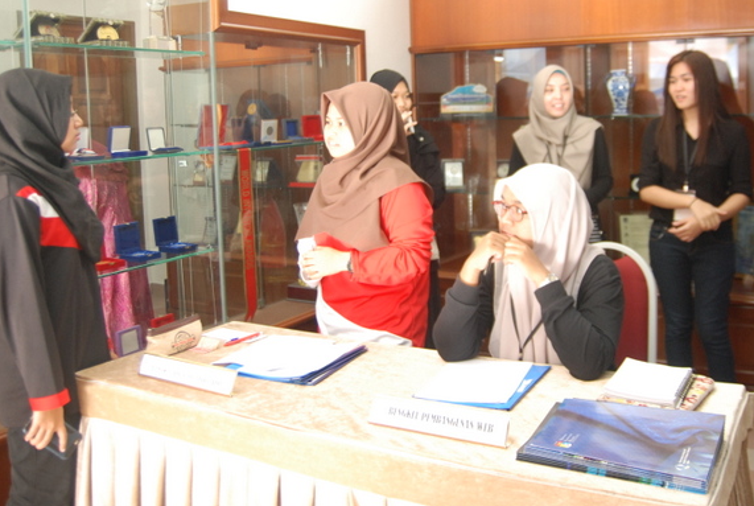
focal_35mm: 36
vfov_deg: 36.9
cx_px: 420
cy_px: 170
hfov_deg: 53.3
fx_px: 749
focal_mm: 17
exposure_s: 1/125
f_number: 8
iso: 500
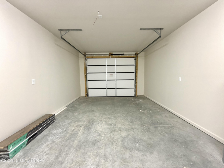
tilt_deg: -5.6
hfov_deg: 102.1
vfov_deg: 85.7
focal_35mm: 14
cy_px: 84
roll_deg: +0.8
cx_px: 112
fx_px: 91
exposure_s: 1/60
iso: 320
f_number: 2.2
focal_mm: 2.22
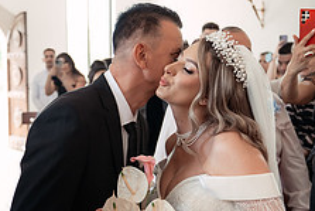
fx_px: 692
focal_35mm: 79
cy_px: 143
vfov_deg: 17.3
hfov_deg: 25.2
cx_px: 57
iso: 1600
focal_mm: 28
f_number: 2.8
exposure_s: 1/200
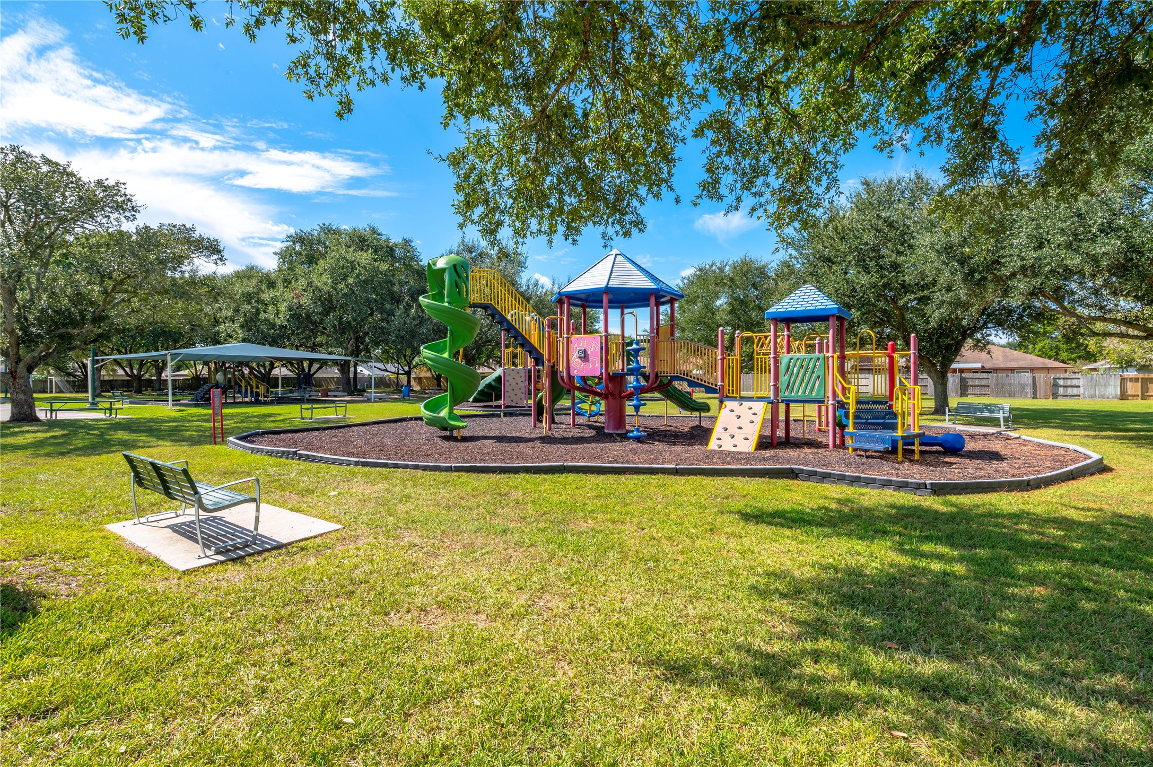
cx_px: 576
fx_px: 544
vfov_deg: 70.4
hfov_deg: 93.3
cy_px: 384
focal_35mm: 17
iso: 125
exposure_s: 1/100
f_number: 14
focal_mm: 17
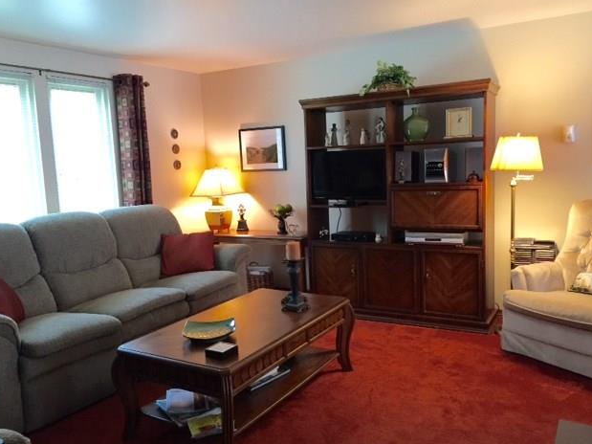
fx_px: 513
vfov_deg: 46.8
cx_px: 296
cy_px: 222
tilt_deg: -7.9
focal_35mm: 30
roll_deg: +2.5
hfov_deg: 60.0
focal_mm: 4.15
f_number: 2.2
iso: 125
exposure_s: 1/30
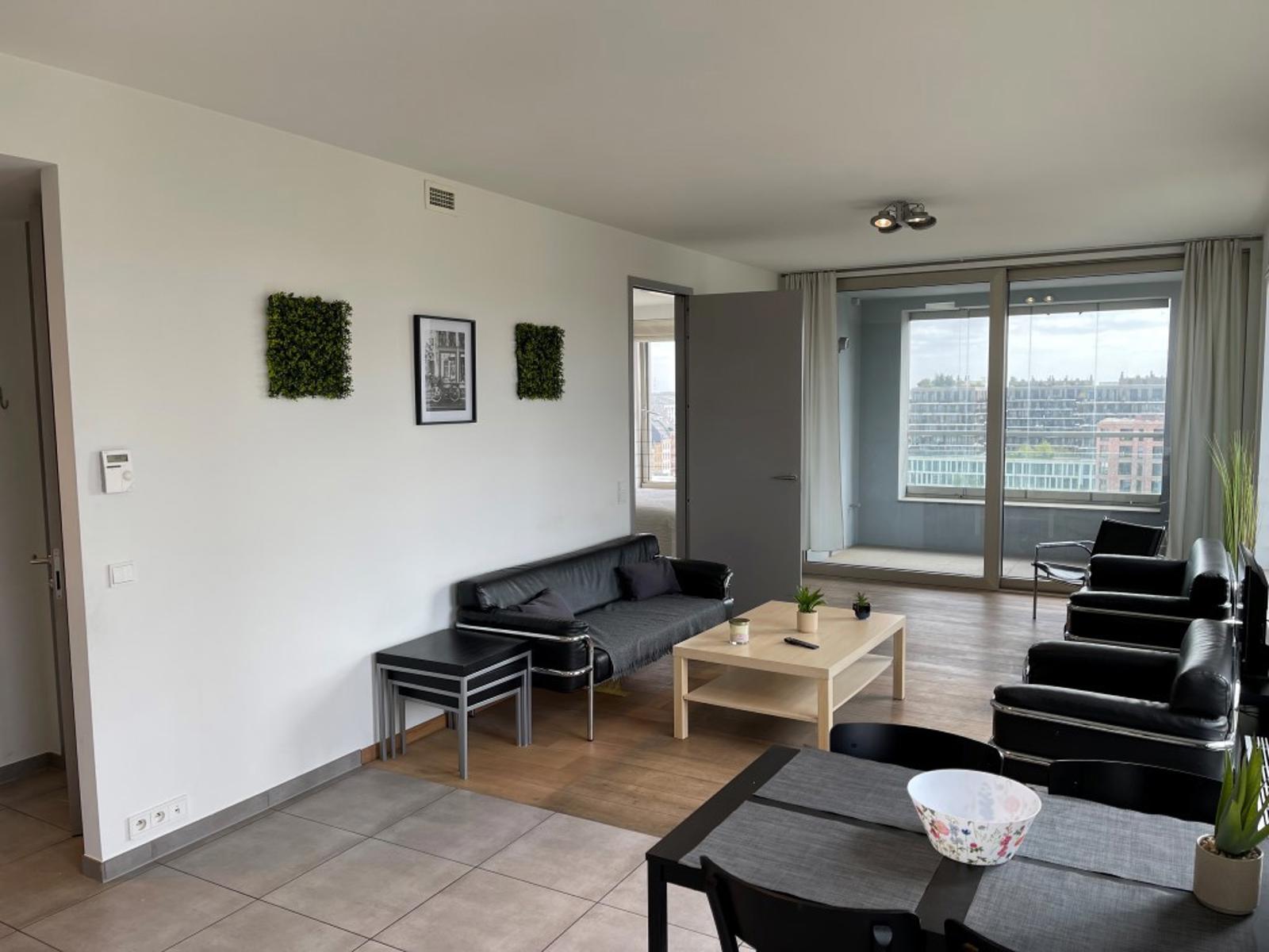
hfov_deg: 67.3
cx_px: 634
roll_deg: +0.1
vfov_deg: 53.1
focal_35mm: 26
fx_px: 953
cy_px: 476
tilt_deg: -5.7
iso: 32
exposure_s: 1/299
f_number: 1.6
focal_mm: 5.1
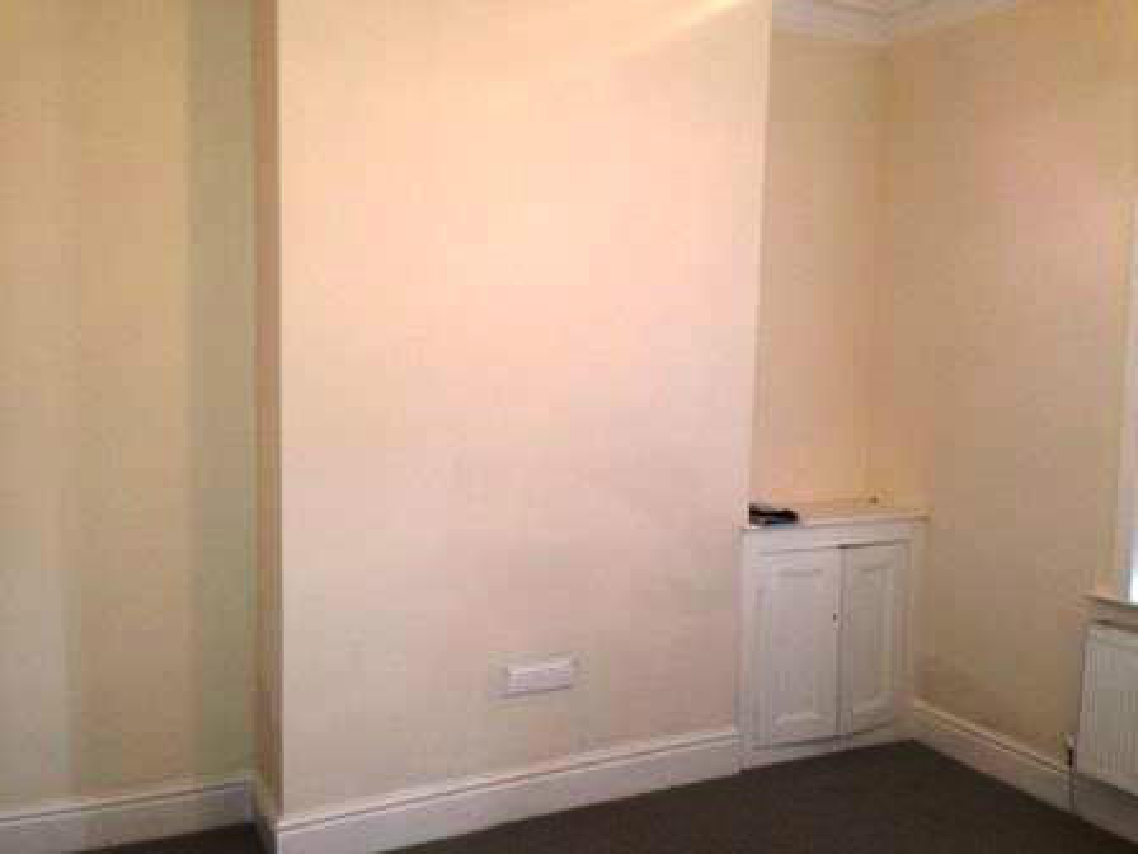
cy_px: 427
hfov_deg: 55.4
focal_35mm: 33
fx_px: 1085
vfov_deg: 42.9
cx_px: 569
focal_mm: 4.12
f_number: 2.4
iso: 160
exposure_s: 1/20
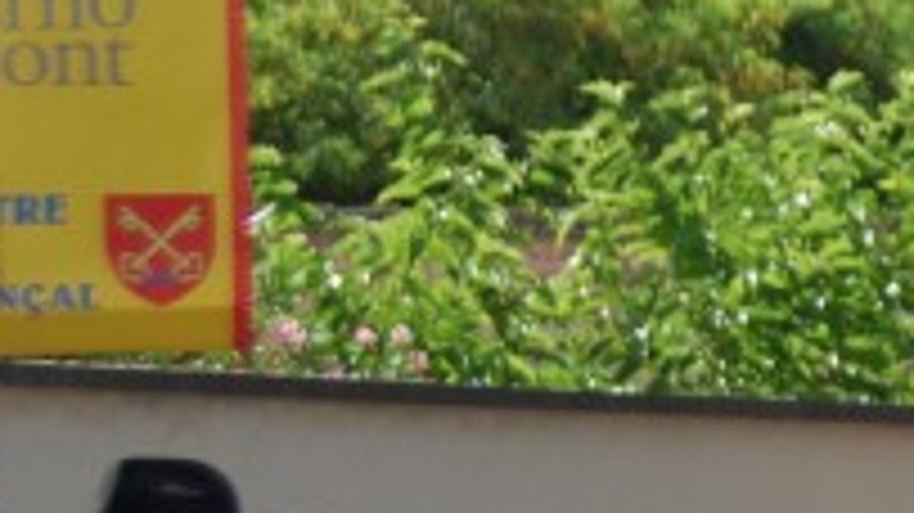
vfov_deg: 2.8
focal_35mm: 430
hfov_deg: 4.9
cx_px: 1810
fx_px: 10417
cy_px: 585
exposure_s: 1/500
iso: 160
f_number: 5.6
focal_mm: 62
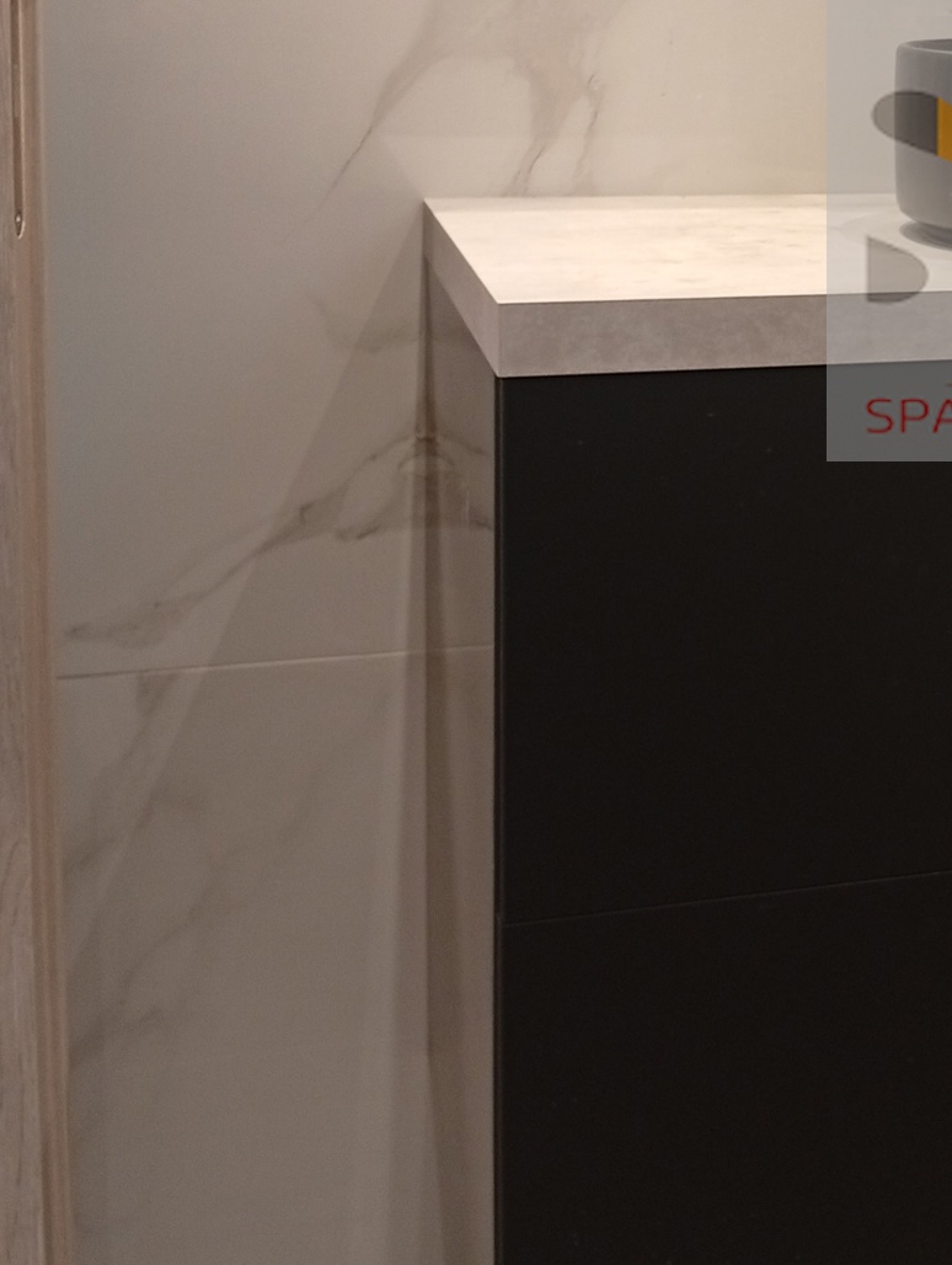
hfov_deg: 20.6
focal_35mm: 67
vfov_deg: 28.2
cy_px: 220
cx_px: 1122
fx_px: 2451
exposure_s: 1/33.3
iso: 382
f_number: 1.8
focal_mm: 3.98
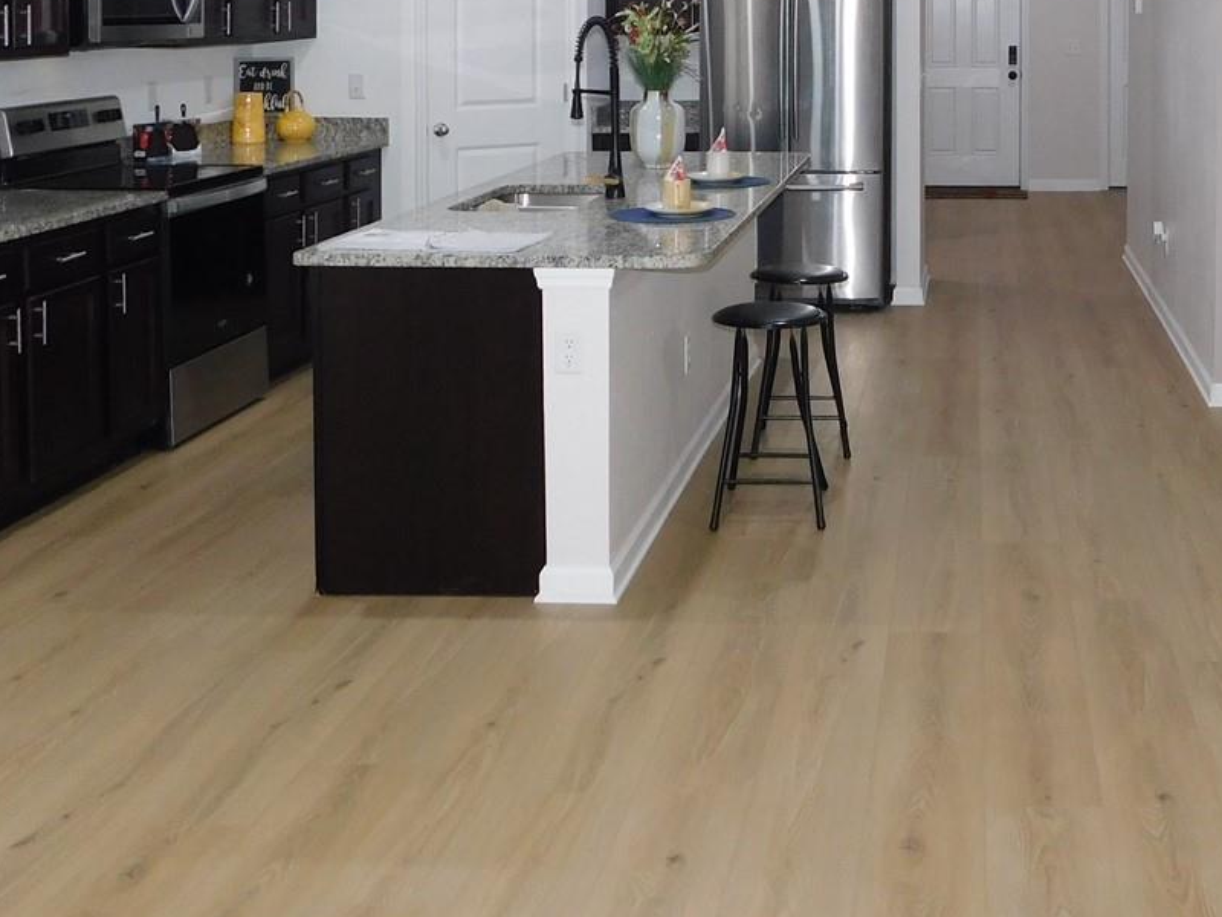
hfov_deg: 39.7
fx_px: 1624
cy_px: 38
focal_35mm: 46
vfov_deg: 29.8
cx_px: 971
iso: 220
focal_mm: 4
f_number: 3
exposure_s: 1/30
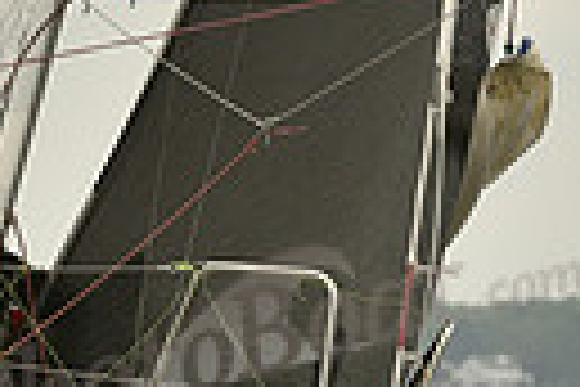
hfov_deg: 1.7
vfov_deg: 1.1
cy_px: 169
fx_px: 19590
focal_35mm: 1216
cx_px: -279
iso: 400
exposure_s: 1/800
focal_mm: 270
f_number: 9
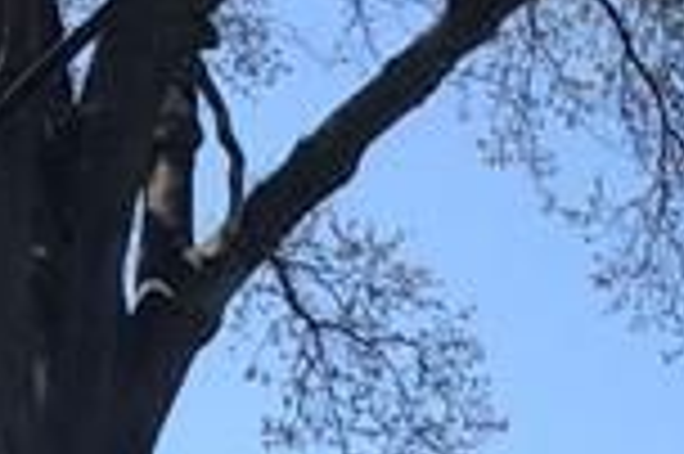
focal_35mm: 196
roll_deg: -3.4
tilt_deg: +8.0
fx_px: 3720
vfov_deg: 6.5
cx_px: 1557
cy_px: 1250
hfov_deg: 9.5
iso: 20
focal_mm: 3.99
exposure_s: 1/1056
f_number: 1.8
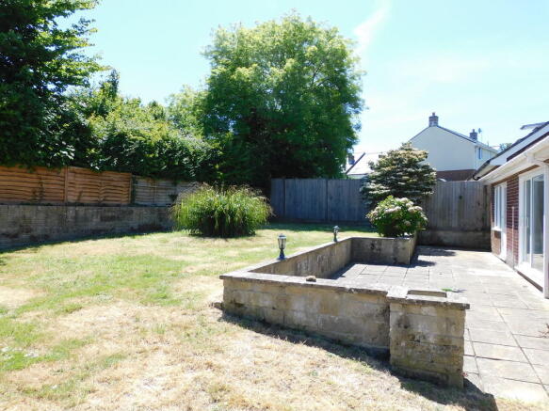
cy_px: 206
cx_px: 274
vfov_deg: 56.8
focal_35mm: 24
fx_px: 381
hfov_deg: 71.6
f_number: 3.3
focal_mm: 4.3
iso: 125
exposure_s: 1/500
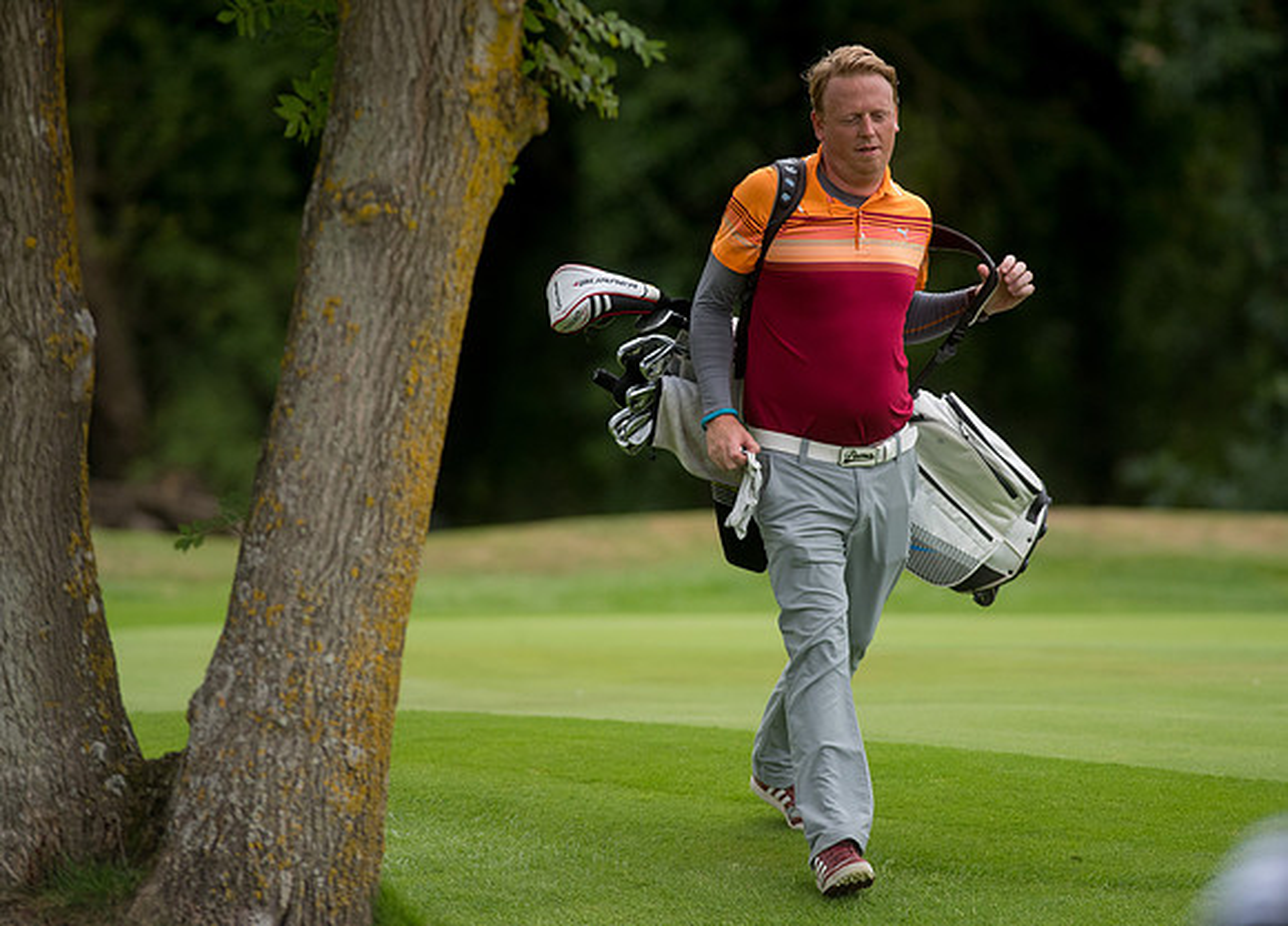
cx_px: 698
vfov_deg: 3.9
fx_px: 13639
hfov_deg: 5.4
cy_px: 394
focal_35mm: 372
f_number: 4
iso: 800
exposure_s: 1/3200
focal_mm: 300
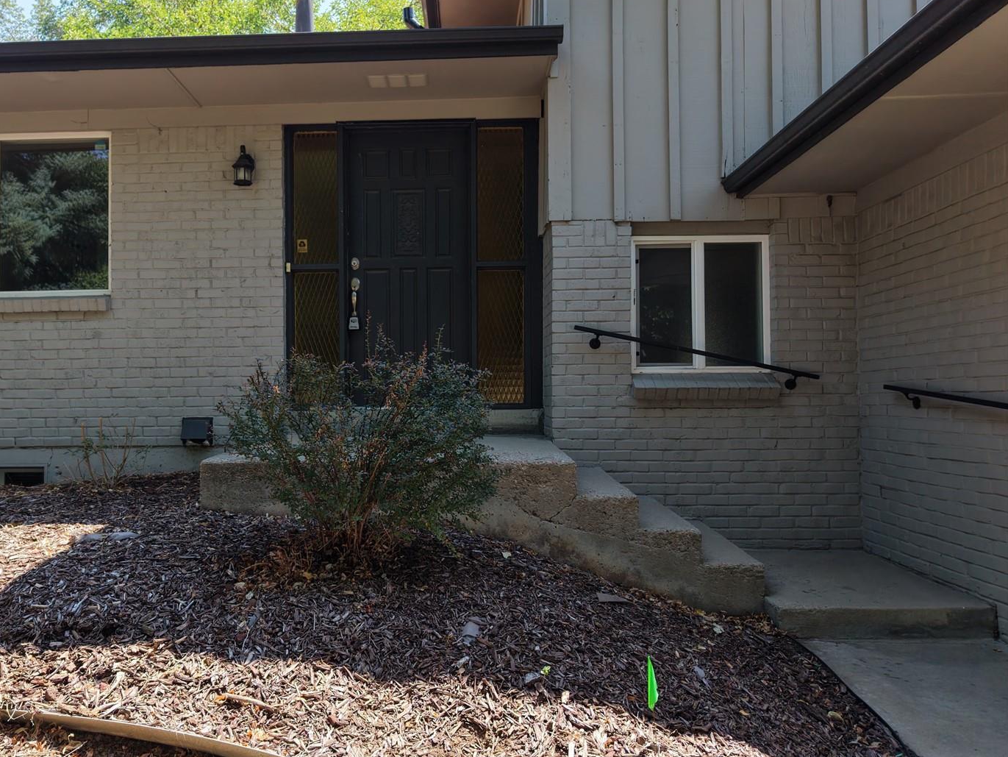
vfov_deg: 49.8
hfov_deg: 63.1
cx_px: 422
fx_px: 816
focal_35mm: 28
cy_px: 376
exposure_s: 1/2000
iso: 400
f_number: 1.8
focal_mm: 8.67
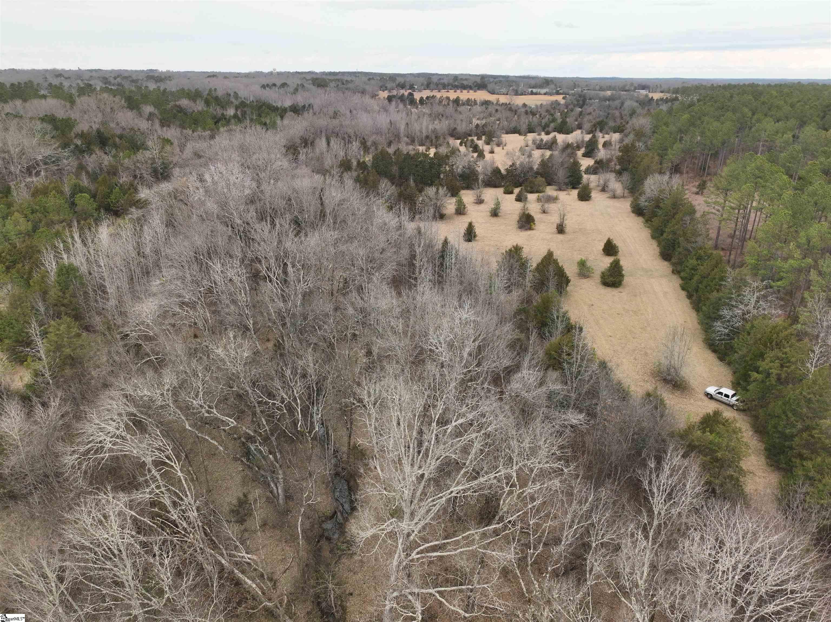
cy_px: 311
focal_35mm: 24
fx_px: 576
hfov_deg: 71.6
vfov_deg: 56.8
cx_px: 416
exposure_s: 1/120
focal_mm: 12.29
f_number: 2.8
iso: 240
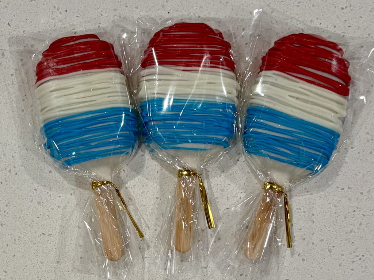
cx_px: 187
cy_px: 140
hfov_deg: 67.3
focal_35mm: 26
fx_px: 281
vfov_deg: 53.1
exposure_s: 1/120
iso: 125
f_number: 1.6
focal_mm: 5.96
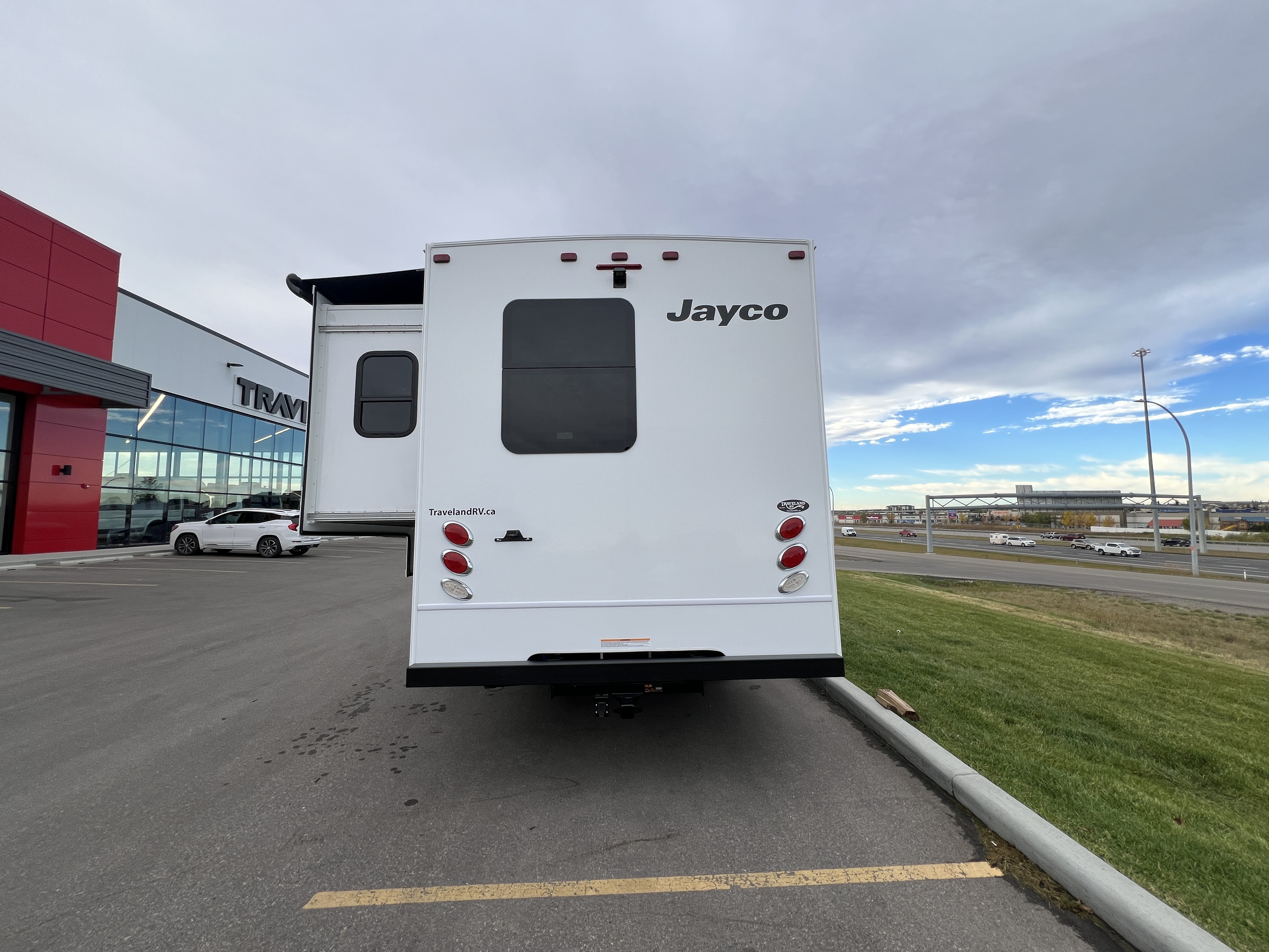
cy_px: 476
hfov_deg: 106.2
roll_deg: +0.9
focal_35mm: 13
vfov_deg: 89.9
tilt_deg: +3.8
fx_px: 477
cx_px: 634
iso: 32
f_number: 1.8
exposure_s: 1/426
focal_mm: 1.57
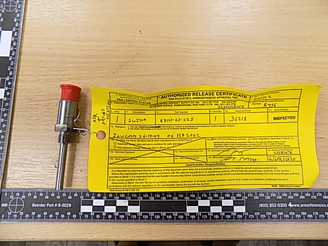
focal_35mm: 23
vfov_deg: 58.9
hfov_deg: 73.9
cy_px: 123
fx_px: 218
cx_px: 164
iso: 160
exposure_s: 1/30
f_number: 3.1
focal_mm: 4
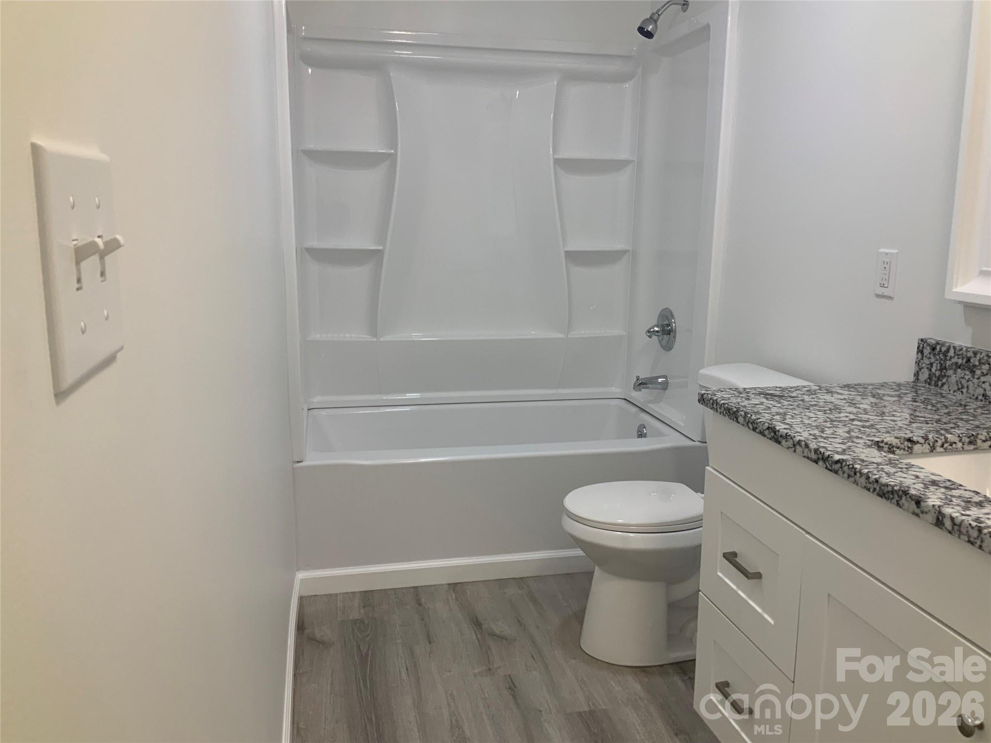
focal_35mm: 29
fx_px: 830
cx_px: 496
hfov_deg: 61.7
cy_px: 372
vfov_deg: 48.2
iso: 32
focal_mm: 3
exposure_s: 1/60
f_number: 1.8
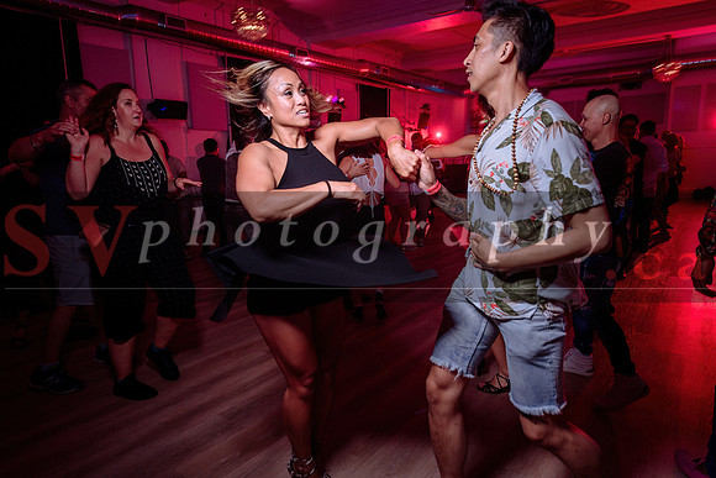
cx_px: 358
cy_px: 239
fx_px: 477
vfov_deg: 53.2
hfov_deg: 73.7
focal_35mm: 24
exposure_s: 1/50
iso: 800
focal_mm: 24
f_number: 3.2
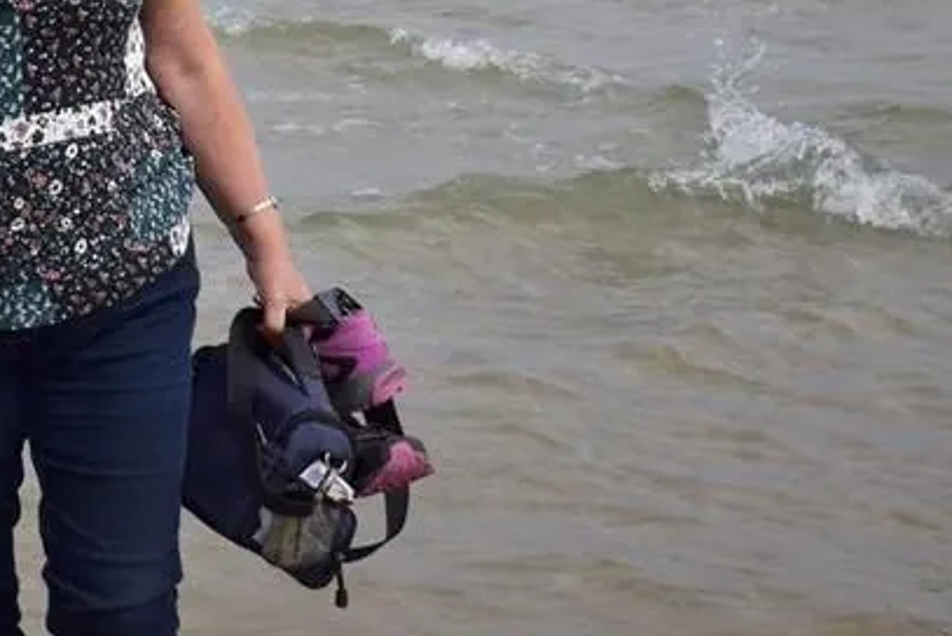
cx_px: 75
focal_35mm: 127
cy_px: -159
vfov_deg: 10.6
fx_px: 3361
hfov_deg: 15.9
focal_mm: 32
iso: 200
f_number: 4.5
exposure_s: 1/2500
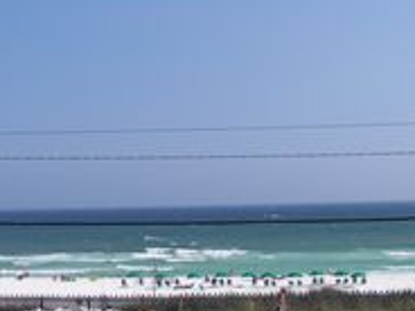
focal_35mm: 72
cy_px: 146
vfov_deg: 20.4
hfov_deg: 27.0
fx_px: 863
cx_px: 192
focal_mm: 6
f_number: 5.6
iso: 64
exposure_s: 1/640
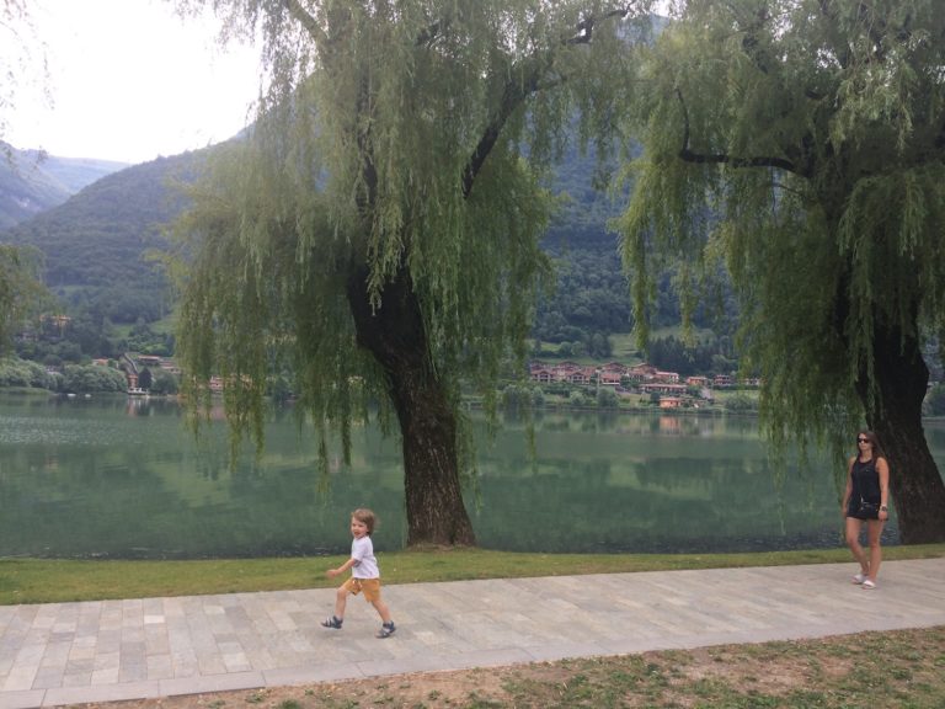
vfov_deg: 48.2
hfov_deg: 61.7
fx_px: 792
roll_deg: -2.2
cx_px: 472
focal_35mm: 29
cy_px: 354
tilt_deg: +1.4
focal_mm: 4.15
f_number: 2.2
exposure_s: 1/477
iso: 32
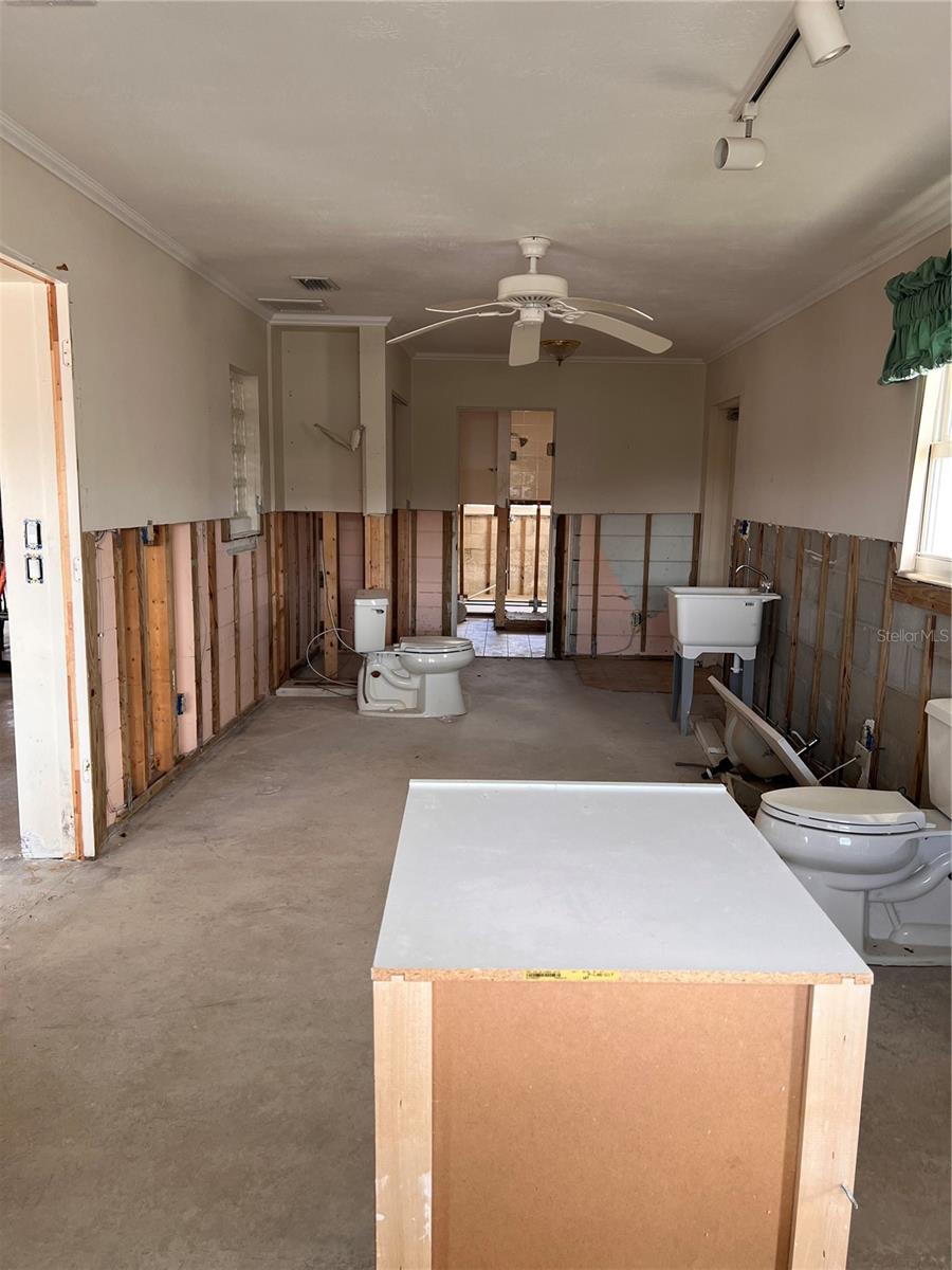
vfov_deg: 67.3
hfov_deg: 53.1
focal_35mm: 26
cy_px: 635
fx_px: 953
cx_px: 476
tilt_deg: -7.3
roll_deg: -0.7
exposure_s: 1/121
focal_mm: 5.7
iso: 80
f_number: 1.5
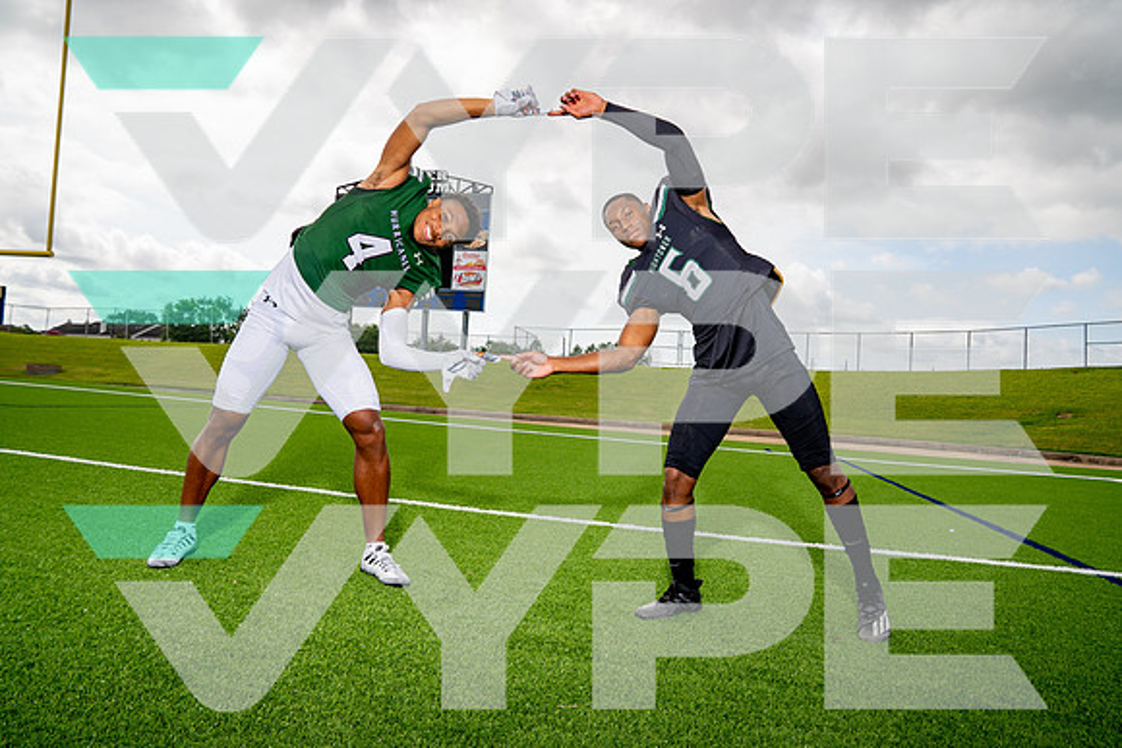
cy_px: 374
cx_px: 561
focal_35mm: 24
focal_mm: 24
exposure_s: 1/250
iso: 200
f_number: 8
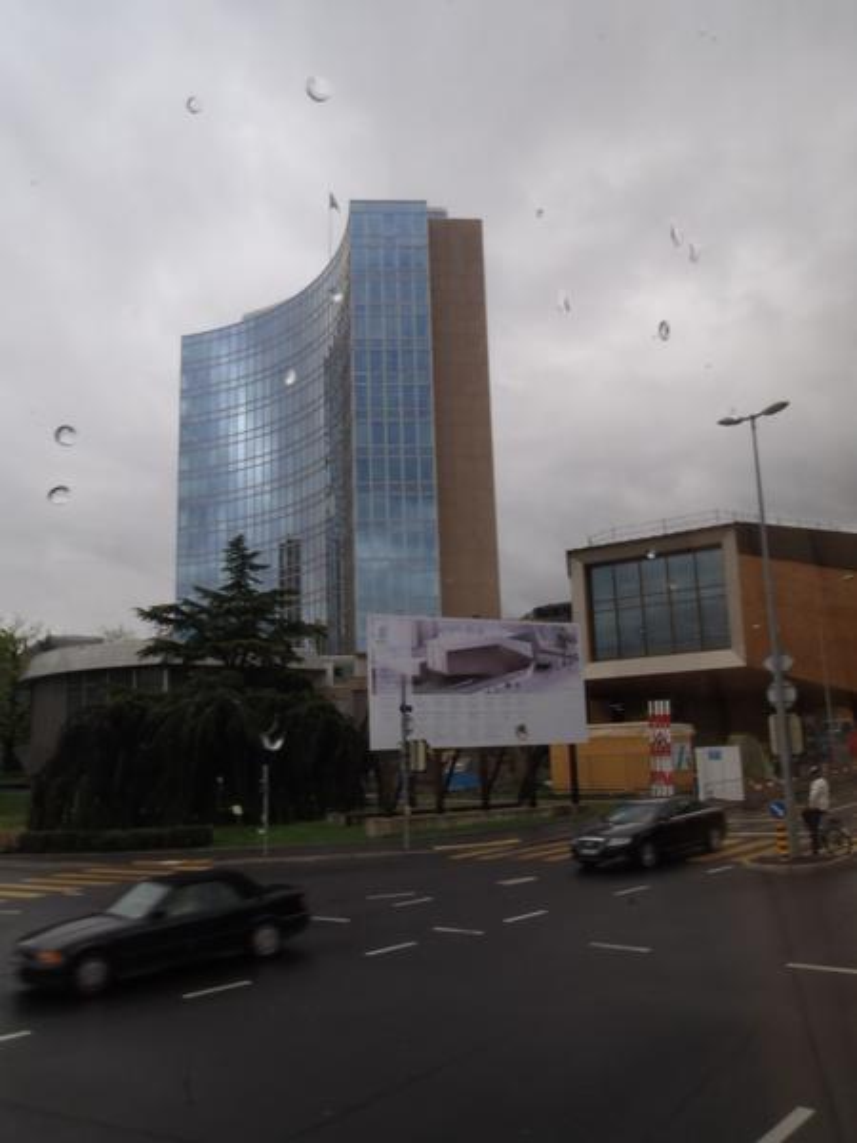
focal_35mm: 28
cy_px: 572
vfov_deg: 63.4
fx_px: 924
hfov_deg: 49.7
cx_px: 428
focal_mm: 5
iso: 64
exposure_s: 1/60
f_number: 5.6
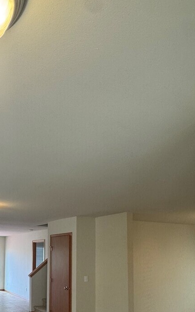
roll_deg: -1.3
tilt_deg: +5.4
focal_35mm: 31
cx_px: -18
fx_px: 263
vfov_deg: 58.0
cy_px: 235
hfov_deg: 35.0
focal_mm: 2.22
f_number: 2.2
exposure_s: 1/120
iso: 125
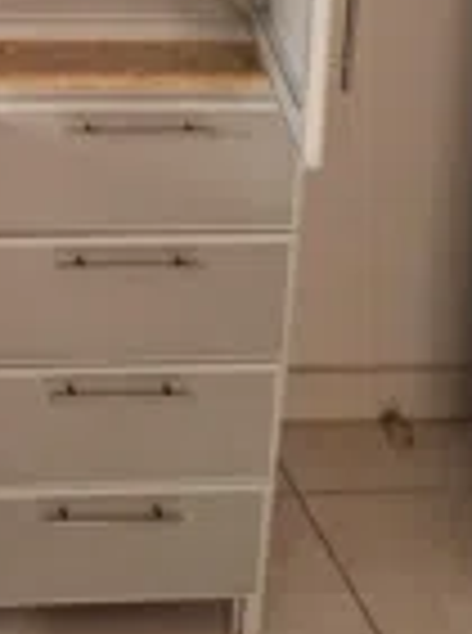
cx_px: -189
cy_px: -180
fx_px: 1352
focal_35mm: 74
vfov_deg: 23.5
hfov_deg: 18.1
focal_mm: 3.98
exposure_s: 1/24
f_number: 1.8
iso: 640
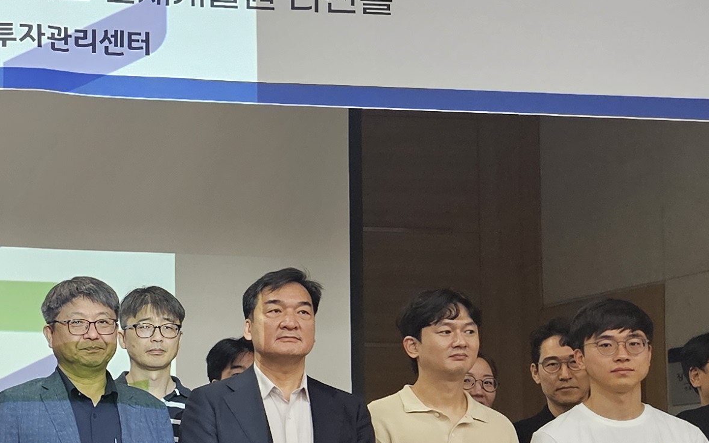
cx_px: -184
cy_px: 352
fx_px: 1604
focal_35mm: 83
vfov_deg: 15.6
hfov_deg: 22.6
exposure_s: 1/120
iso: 320
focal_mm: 5.4
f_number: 1.8
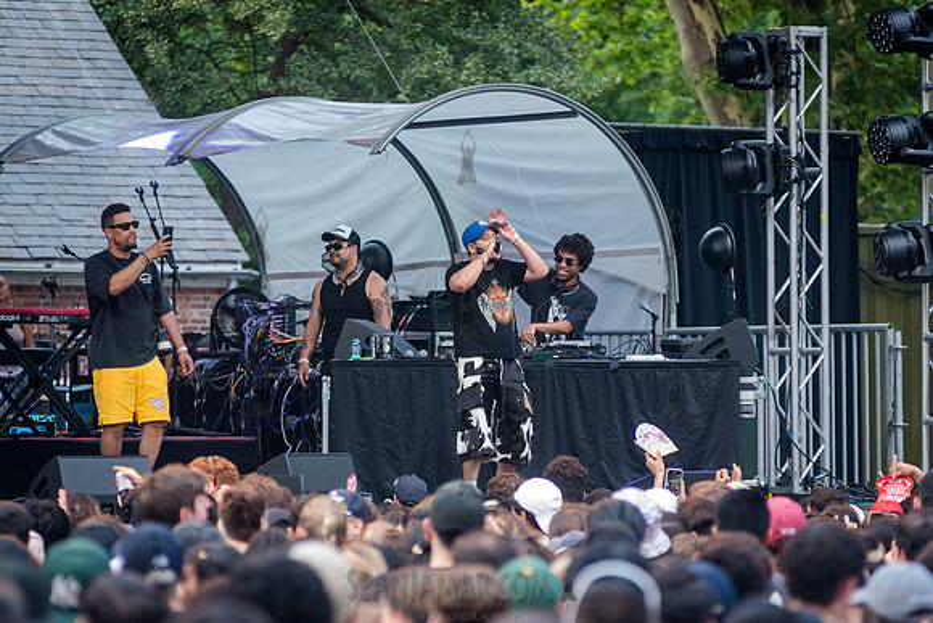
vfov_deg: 6.2
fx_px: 5786
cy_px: 311
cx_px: 473
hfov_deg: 9.2
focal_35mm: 223
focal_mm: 200
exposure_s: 1/400
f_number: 4
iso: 4000
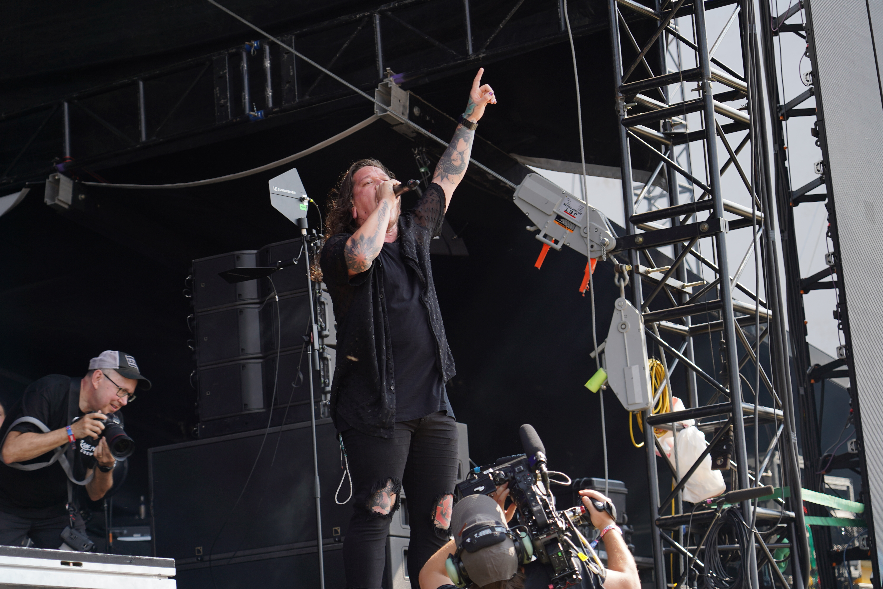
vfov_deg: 13.7
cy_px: 294
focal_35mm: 100
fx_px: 2453
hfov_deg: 20.4
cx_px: 442
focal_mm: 100
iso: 100
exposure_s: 1/200
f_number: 4.5
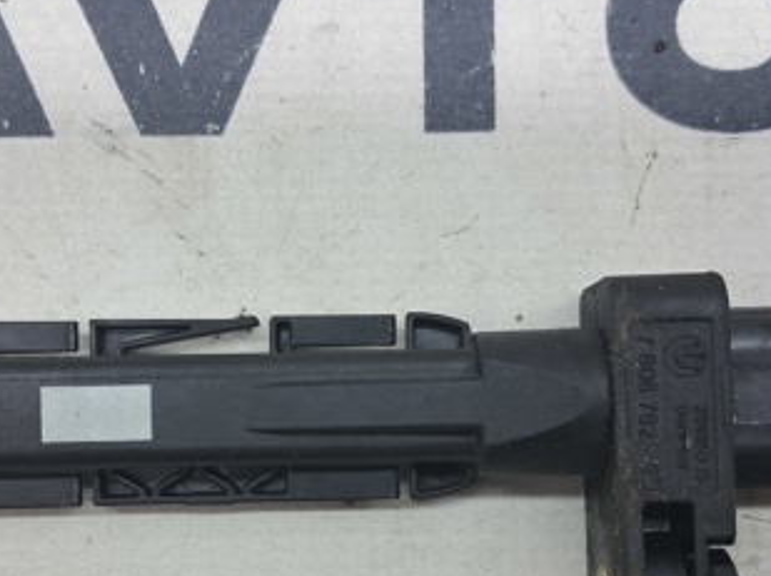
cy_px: 428
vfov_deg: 25.8
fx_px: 1246
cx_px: 319
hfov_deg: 34.3
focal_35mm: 56
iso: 50
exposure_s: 1/50
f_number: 1.8
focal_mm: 4
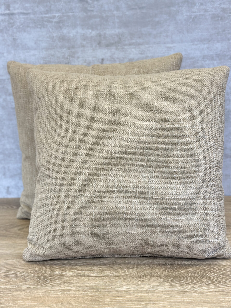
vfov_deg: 39.7
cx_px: 116
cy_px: 154
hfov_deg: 30.3
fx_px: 427
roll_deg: +2.1
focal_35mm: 48
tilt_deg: -17.2
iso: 80
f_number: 1.78
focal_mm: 6.86
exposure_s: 1/178
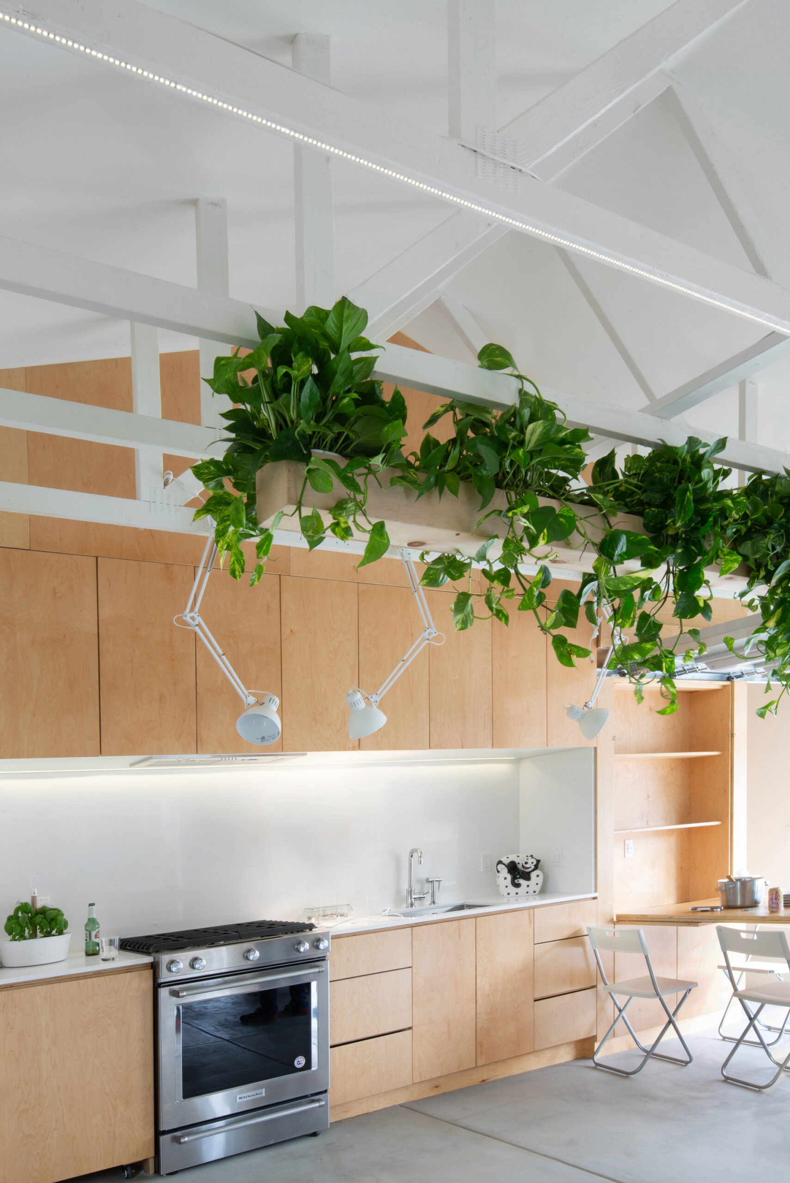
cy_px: 592
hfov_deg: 51.3
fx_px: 822
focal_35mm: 25
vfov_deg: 71.5
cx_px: 395
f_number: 22
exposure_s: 1/1.25
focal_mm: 25
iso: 400
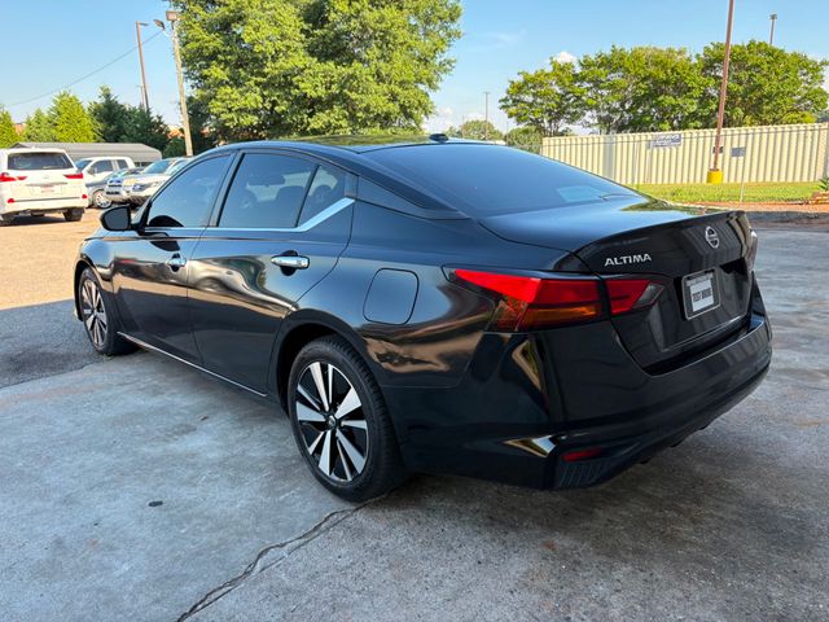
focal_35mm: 26
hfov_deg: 67.3
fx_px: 623
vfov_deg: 53.1
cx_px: 414
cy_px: 311
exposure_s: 1/543
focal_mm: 5.96
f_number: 1.6
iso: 64
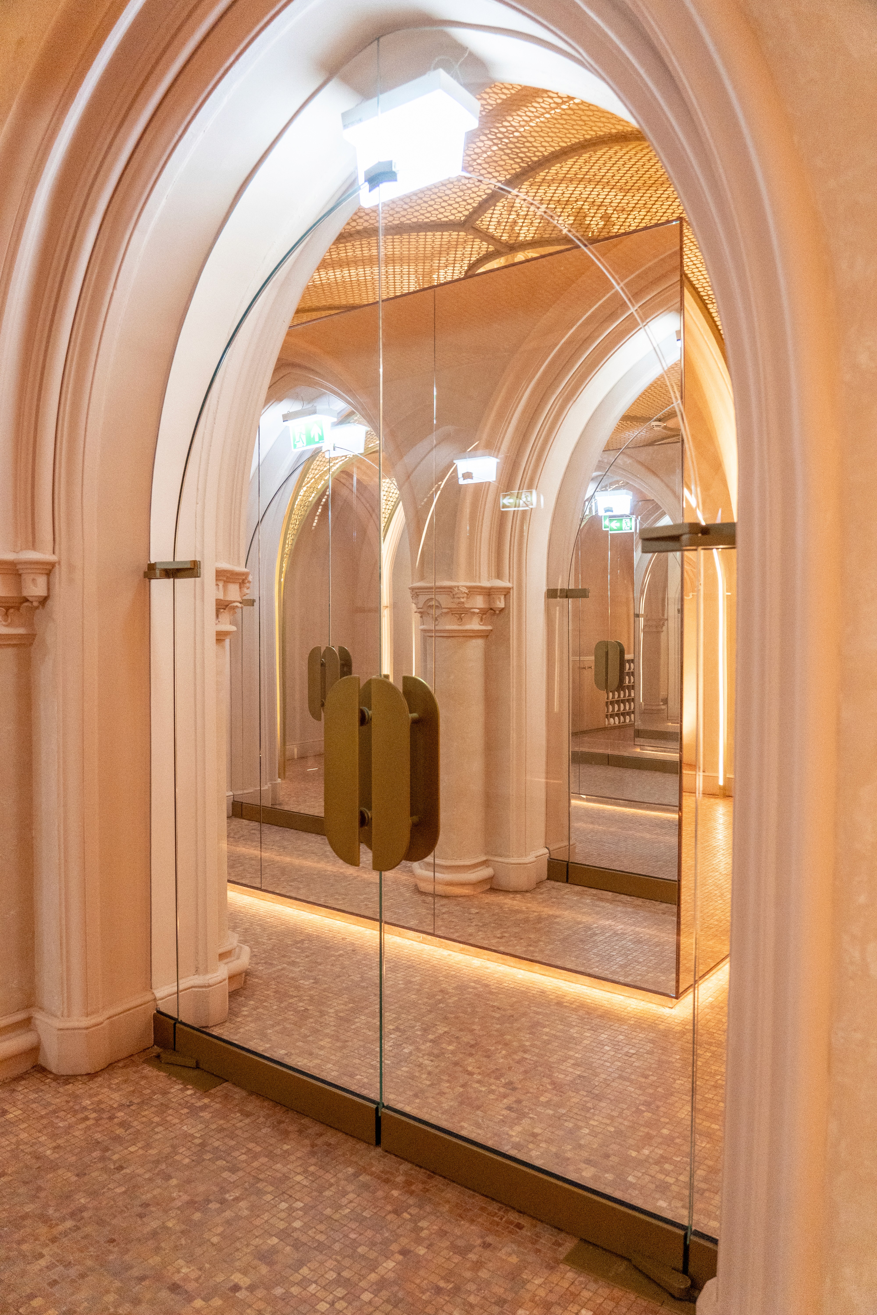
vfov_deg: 73.7
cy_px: 658
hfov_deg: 53.1
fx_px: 877
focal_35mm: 24
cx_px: 438
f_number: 4
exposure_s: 1/80
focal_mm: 24
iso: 3200
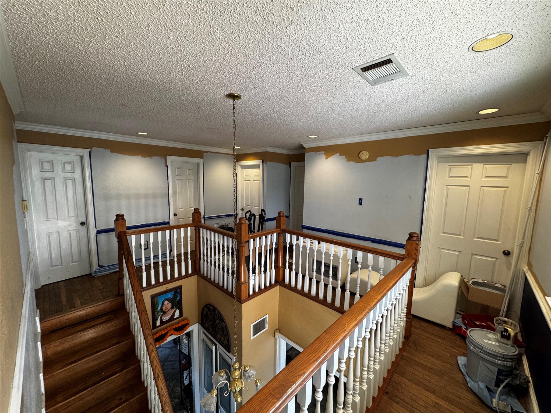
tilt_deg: -7.6
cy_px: 206
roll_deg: -1.2
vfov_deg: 85.7
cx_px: 276
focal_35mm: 14
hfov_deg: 102.1
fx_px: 223
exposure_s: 1/60
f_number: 2.2
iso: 200
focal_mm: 2.22
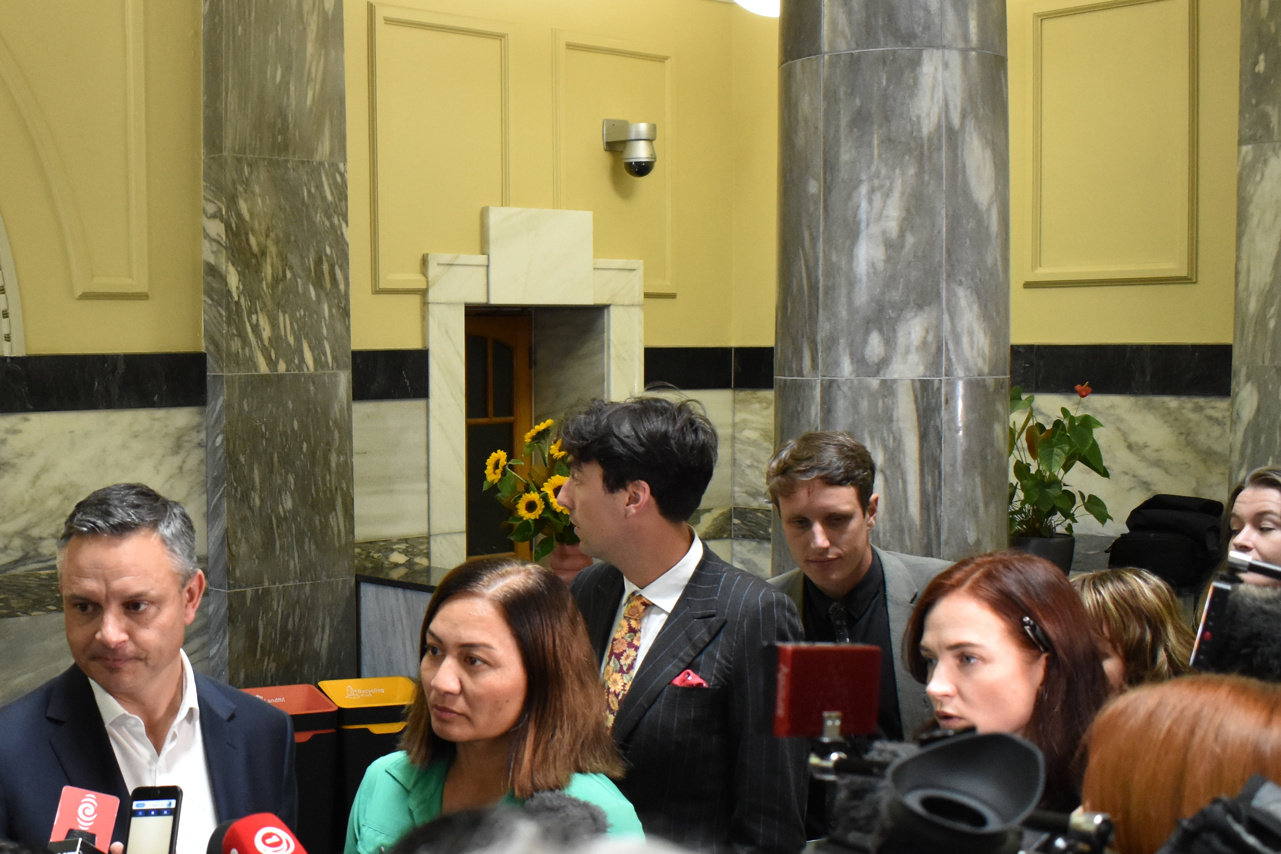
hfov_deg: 39.9
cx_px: 312
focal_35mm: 48
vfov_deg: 28.0
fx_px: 1708
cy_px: 499
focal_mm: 18
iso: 2000
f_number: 4
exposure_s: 1/200
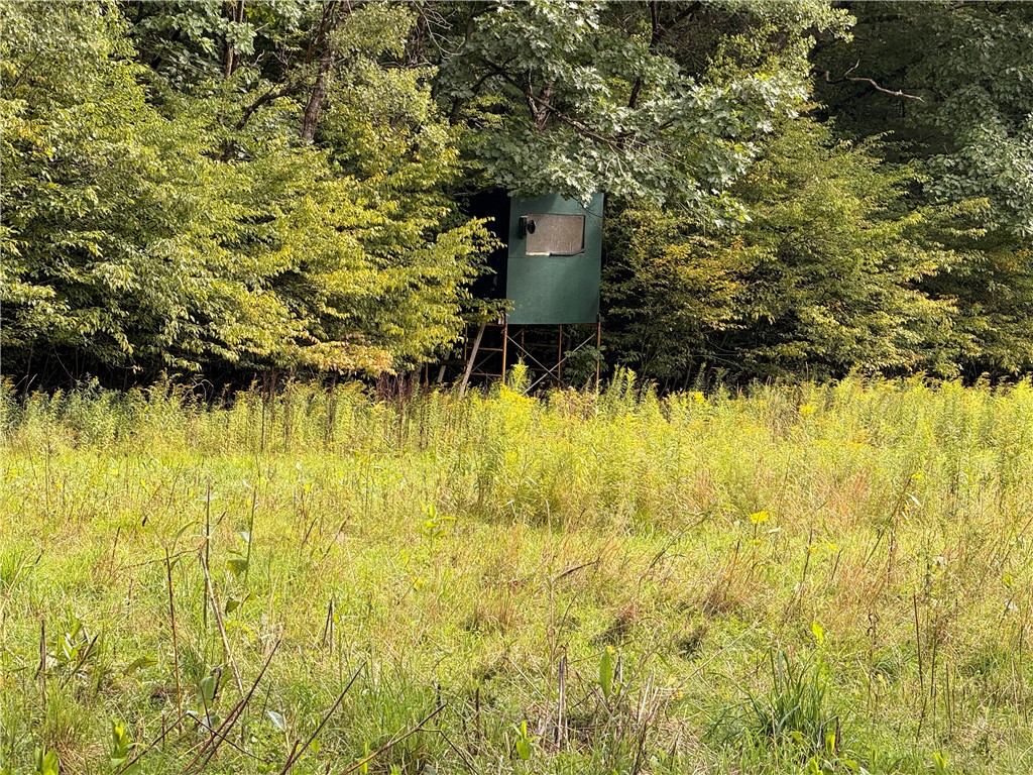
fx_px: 3581
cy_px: 388
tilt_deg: -3.0
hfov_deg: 16.4
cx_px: 516
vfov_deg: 12.3
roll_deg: +0.3
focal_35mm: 120
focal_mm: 15.66
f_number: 2.8
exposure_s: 1/138
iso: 50
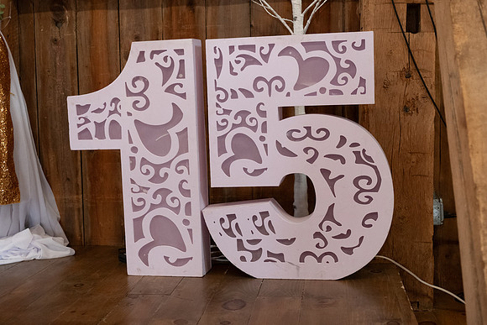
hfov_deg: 41.9
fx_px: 636
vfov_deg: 28.7
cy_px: 162
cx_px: 244
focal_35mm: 47
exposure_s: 1/320
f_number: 3.6
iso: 4000
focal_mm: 31.5
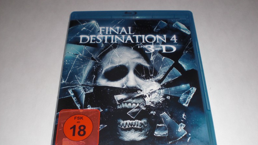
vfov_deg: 28.2
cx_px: 130
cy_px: 93
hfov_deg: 48.4
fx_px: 287
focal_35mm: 42
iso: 64
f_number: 3.1
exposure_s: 1/60
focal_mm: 6.3
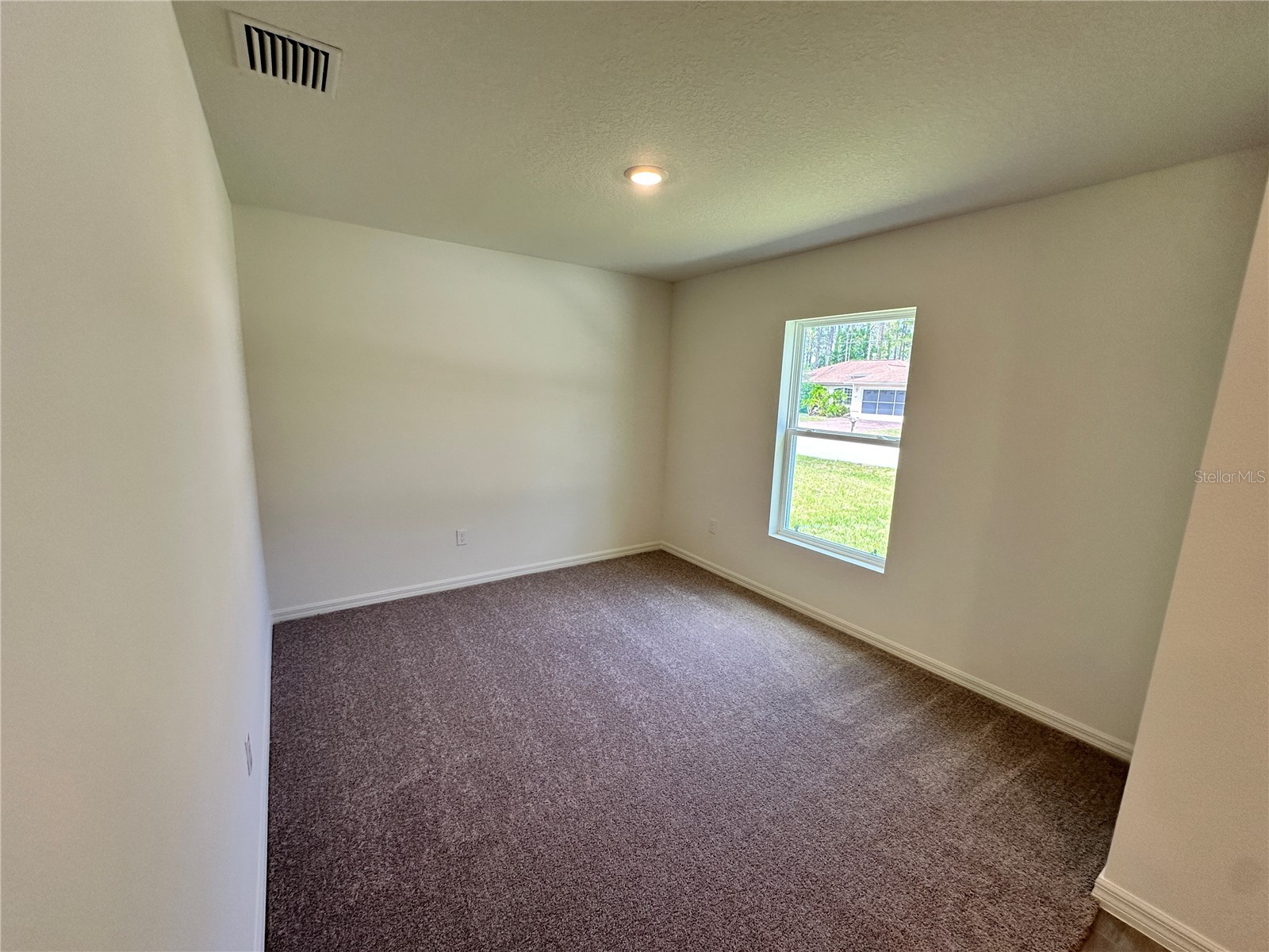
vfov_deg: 85.7
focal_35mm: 14
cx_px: 634
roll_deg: -2.0
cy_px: 476
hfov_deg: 102.1
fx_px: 513
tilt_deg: -9.6
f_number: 2.2
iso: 100
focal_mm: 2.22
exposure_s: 1/120
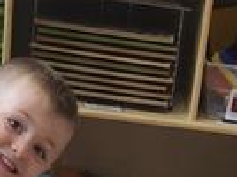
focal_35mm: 176
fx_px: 1203
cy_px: 664
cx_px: 113
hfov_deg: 11.3
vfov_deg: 6.9
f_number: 1.8
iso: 125
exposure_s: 1/120
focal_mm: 5.54
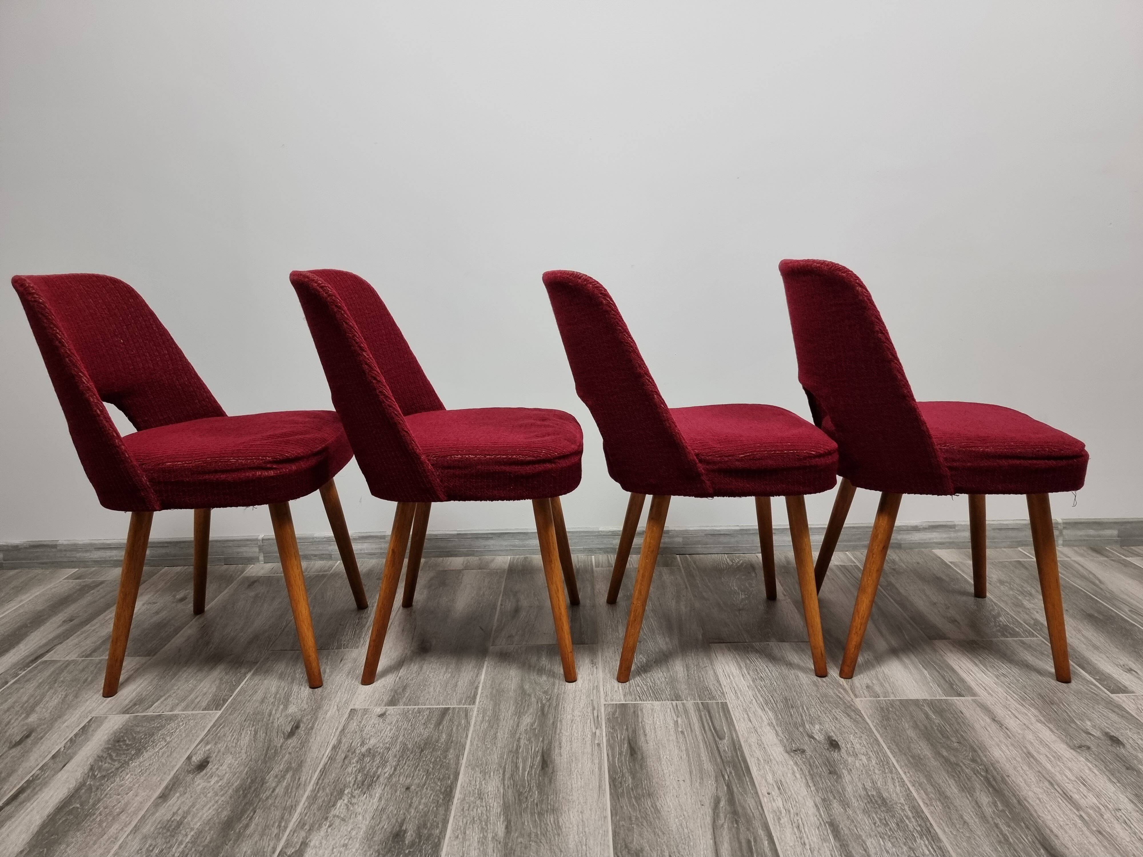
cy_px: 428
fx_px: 792
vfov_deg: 56.8
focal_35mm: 24
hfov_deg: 71.6
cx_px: 572
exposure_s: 1/50
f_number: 1.8
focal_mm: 6.7
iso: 200
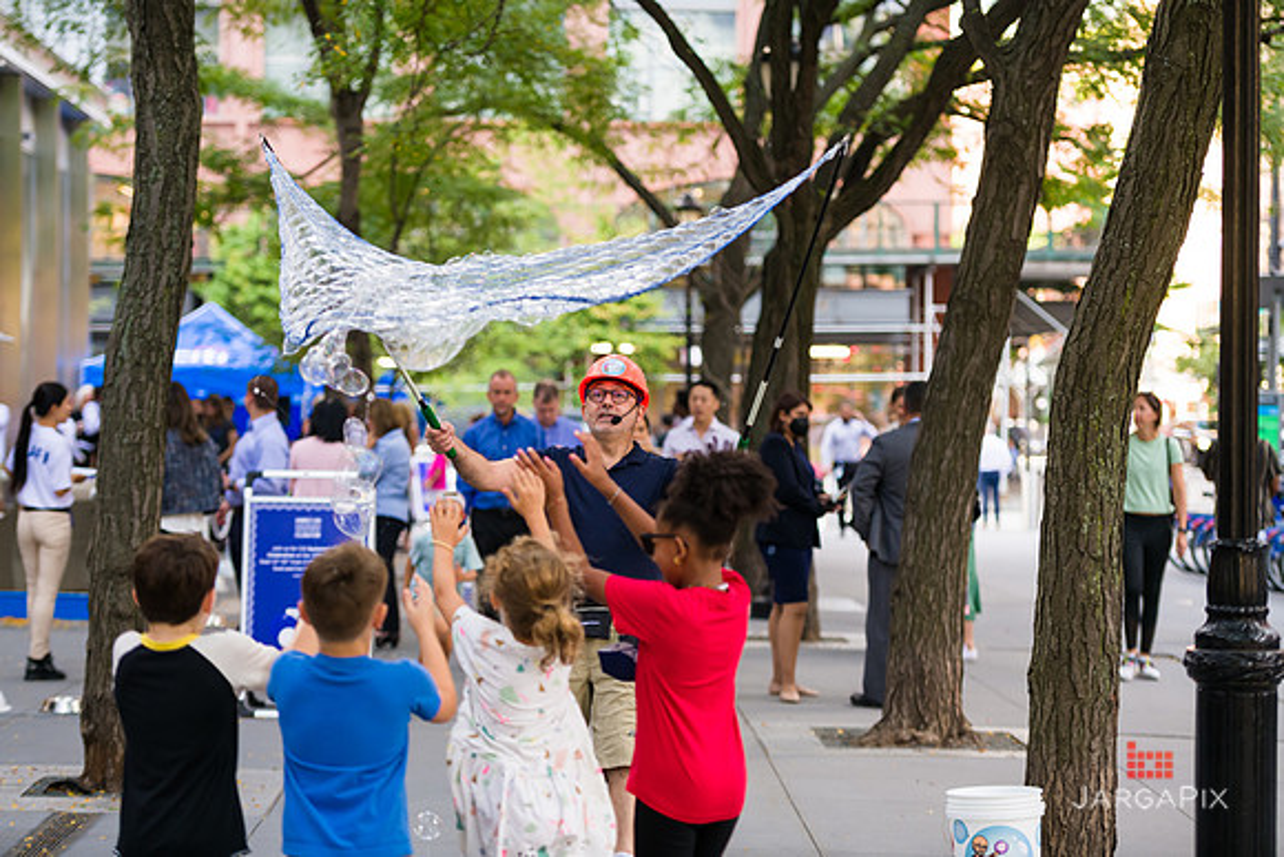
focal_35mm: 95
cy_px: 428
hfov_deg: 21.5
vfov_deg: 14.4
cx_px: 642
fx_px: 3389
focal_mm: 95
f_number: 3.2
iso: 400
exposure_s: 1/400
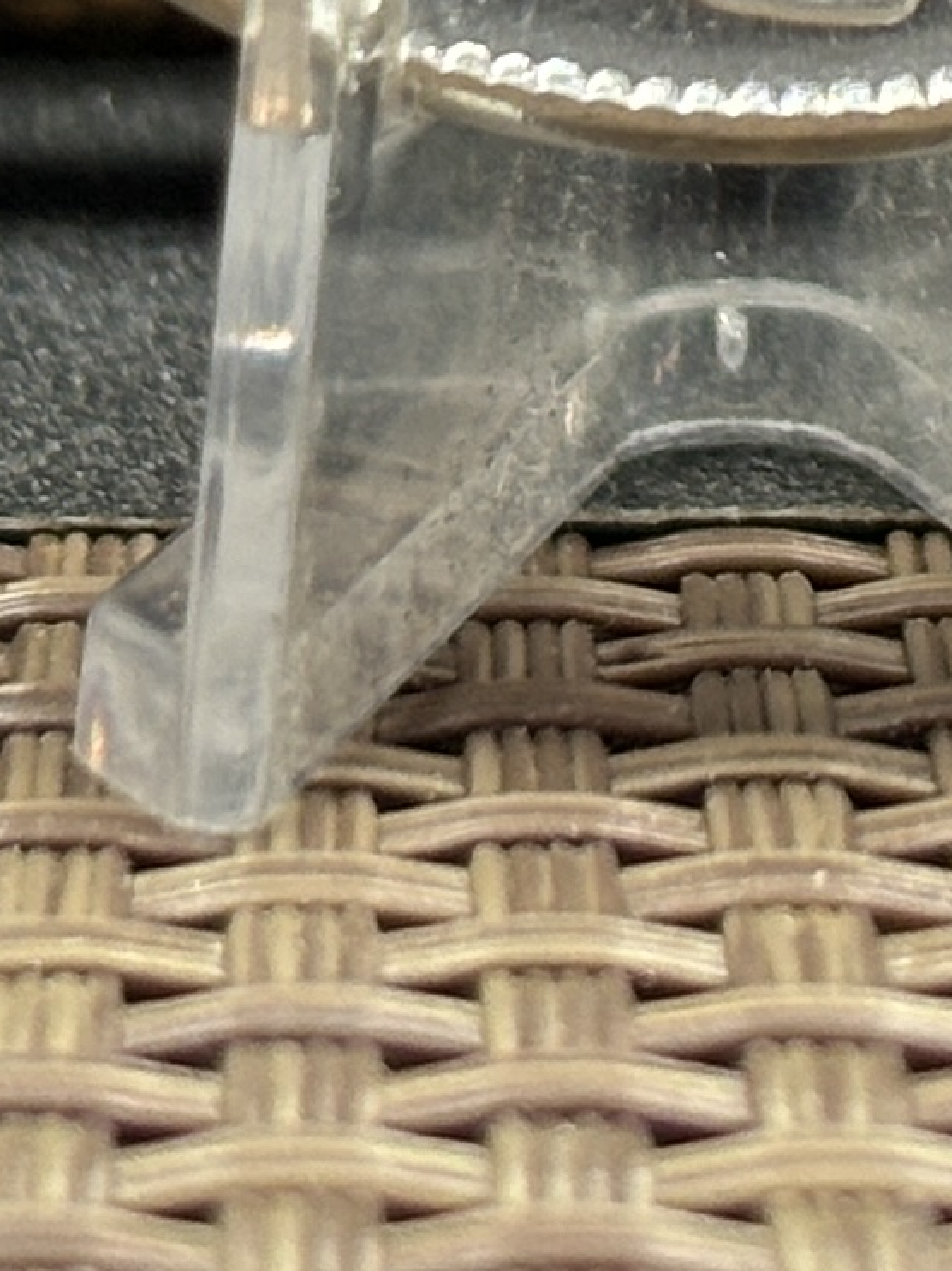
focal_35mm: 212
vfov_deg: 8.9
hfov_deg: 7.0
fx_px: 7778
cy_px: -1038
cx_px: 707
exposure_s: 1/50
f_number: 1.6
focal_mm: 5.96
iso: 40
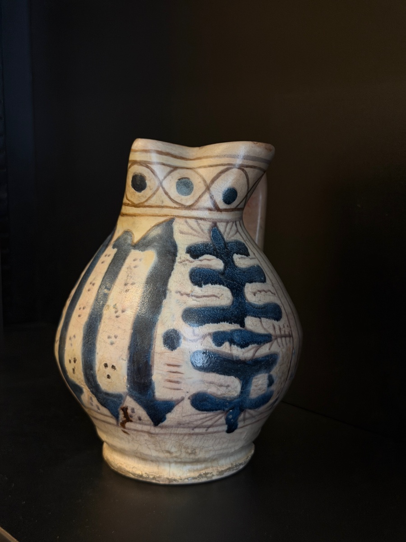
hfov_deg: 30.3
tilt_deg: -9.4
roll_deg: -1.5
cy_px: 271
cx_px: 203
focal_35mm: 48
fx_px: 751
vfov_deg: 39.7
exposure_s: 1/50
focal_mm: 6.76
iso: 100
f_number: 1.78
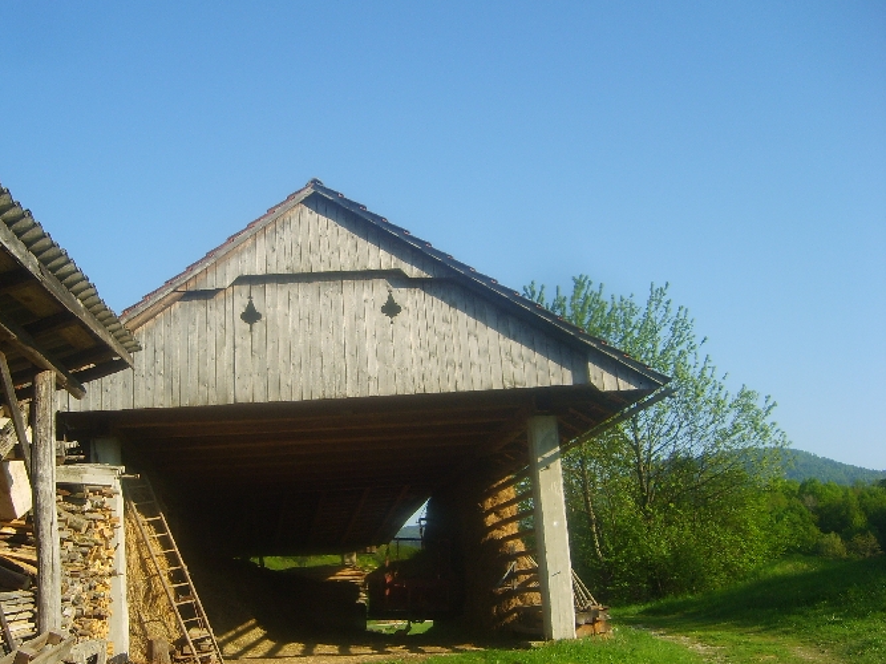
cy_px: 373
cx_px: 356
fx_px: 1075
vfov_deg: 34.3
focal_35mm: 42
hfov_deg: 44.6
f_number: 2.8
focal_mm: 5.8
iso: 50
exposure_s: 1/500
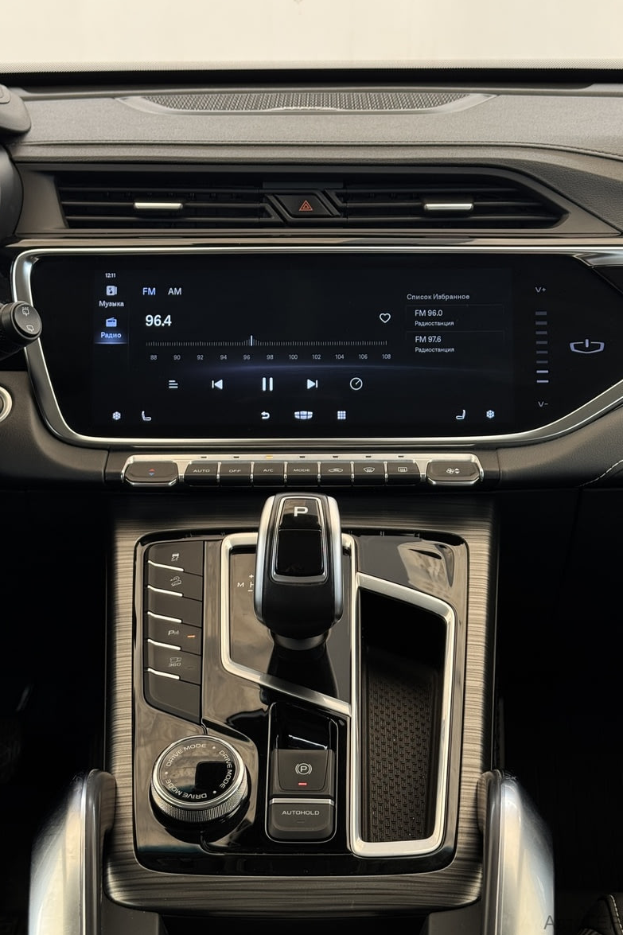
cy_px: 461
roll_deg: +0.2
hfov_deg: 26.5
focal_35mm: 51
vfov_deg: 38.9
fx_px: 1324
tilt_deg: -20.5
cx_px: 313
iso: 80
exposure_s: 1/100
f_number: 1.78
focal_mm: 6.76
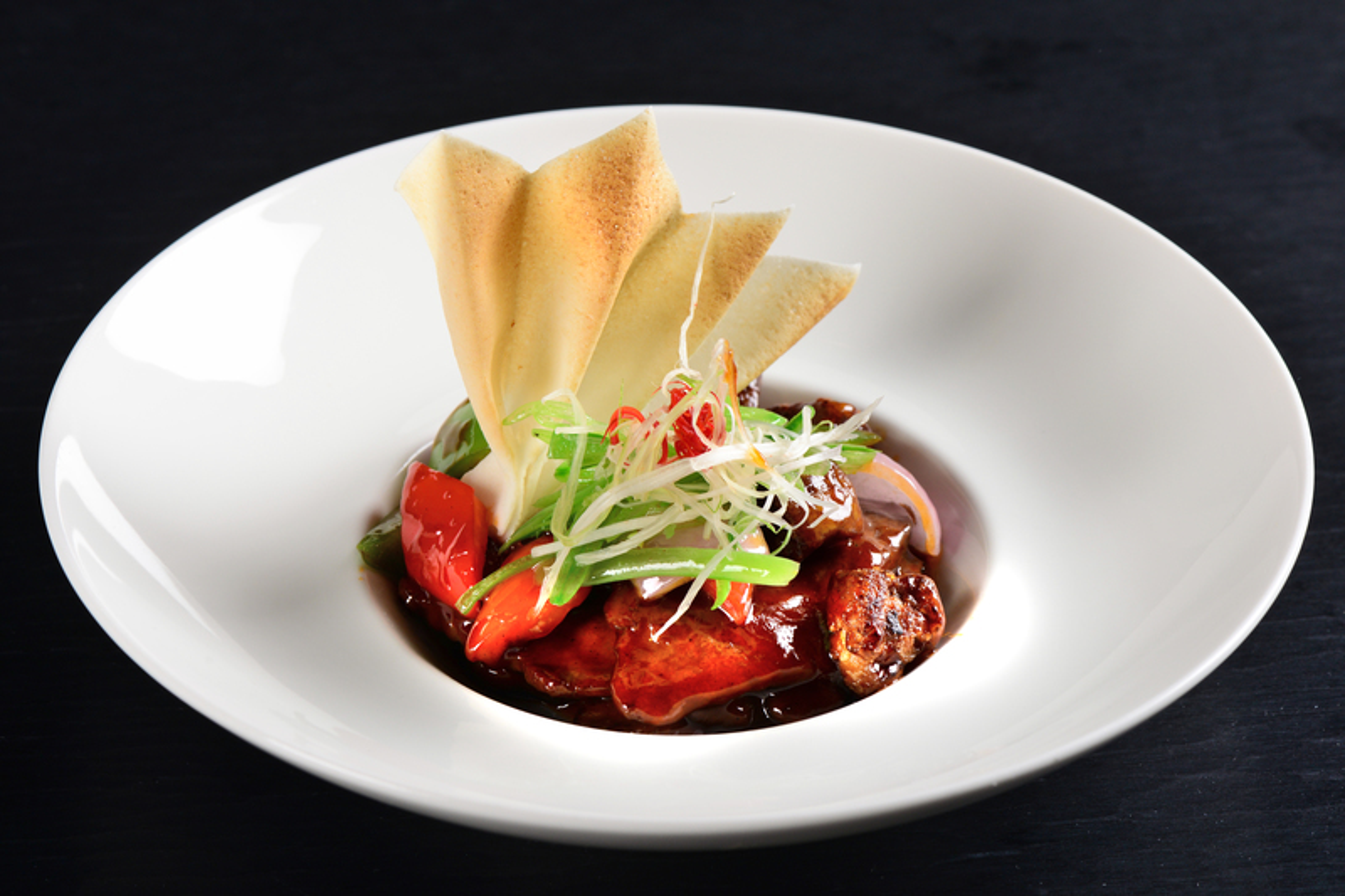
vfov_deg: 13.0
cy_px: 448
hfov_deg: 19.5
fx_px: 3922
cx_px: 672
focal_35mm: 105
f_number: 11
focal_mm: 105
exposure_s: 1/100
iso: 500
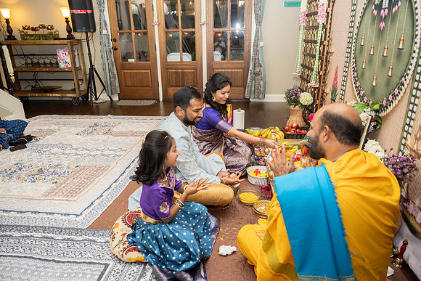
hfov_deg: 71.9
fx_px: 290
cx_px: 210
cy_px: 140
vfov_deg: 51.6
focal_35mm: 25
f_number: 3.2
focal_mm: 24
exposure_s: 1/160
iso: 1000
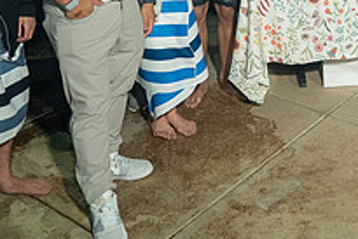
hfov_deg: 27.2
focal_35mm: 68
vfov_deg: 18.3
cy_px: -92
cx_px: 395
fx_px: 677
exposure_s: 1/160
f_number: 2.8
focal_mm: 24
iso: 640
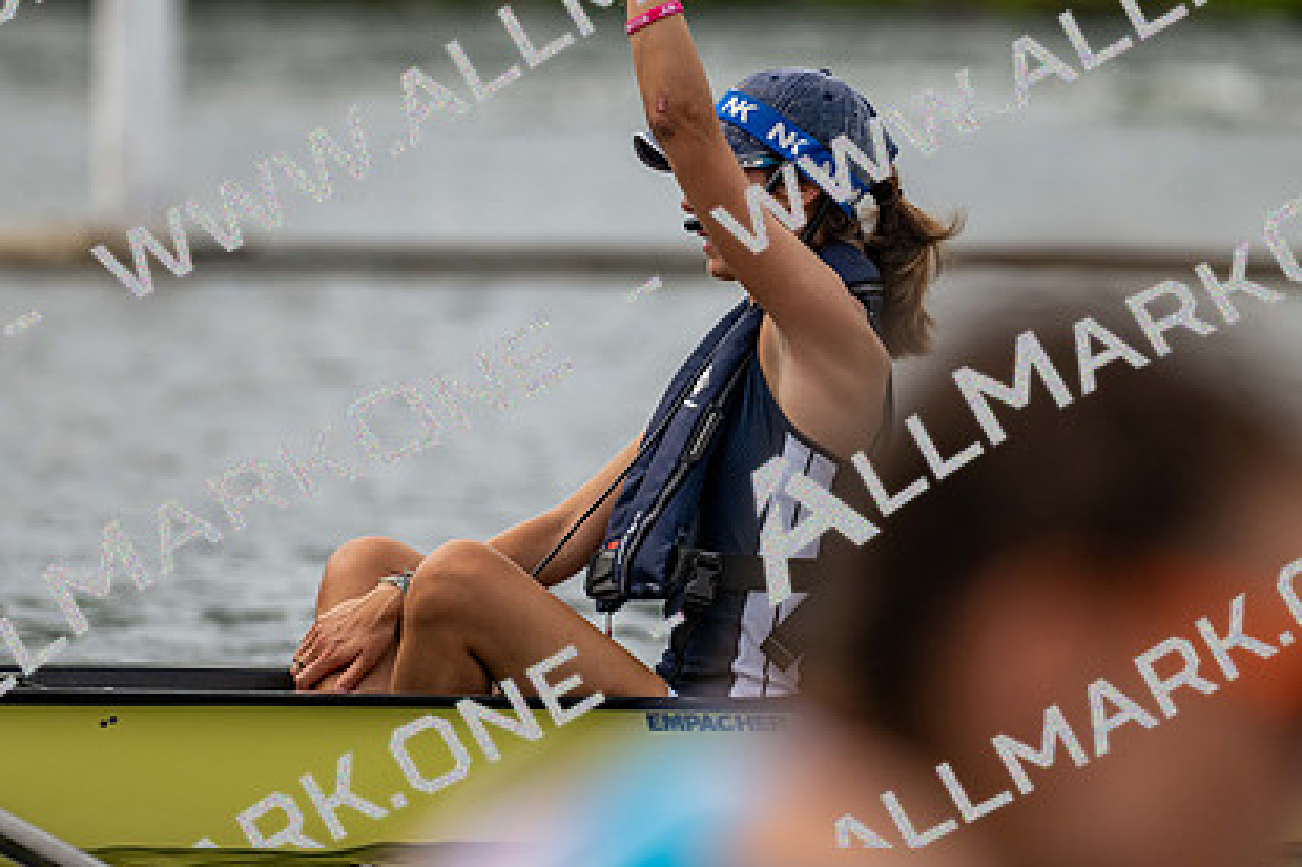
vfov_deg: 2.4
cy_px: 307
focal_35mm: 562
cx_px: 482
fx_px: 20317
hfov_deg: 3.7
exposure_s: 1/4000
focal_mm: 400
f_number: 4.5
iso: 500
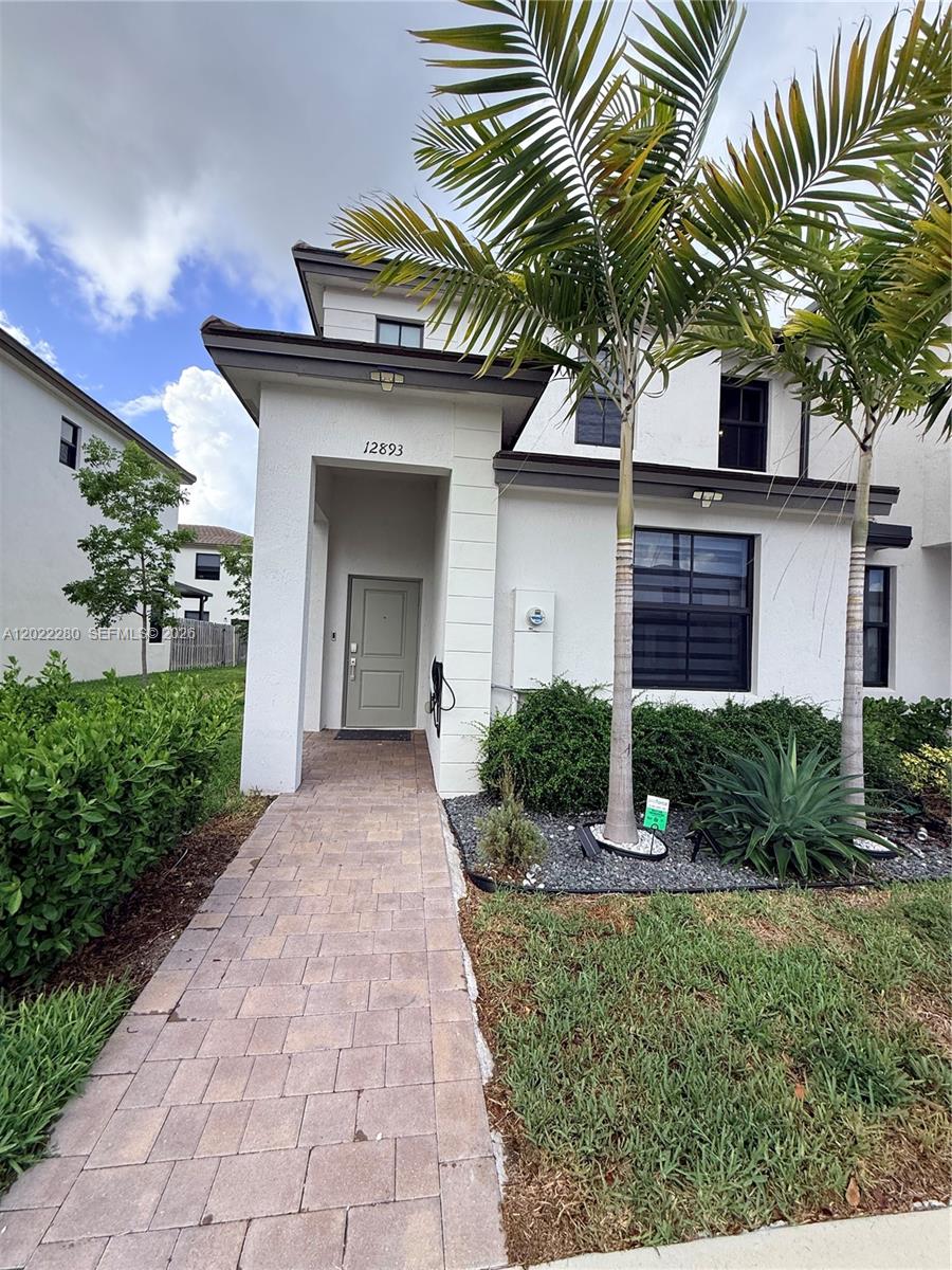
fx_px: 513
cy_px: 635
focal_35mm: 14
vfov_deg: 102.1
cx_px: 476
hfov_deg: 85.7
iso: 50
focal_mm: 2.22
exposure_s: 1/672
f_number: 2.2
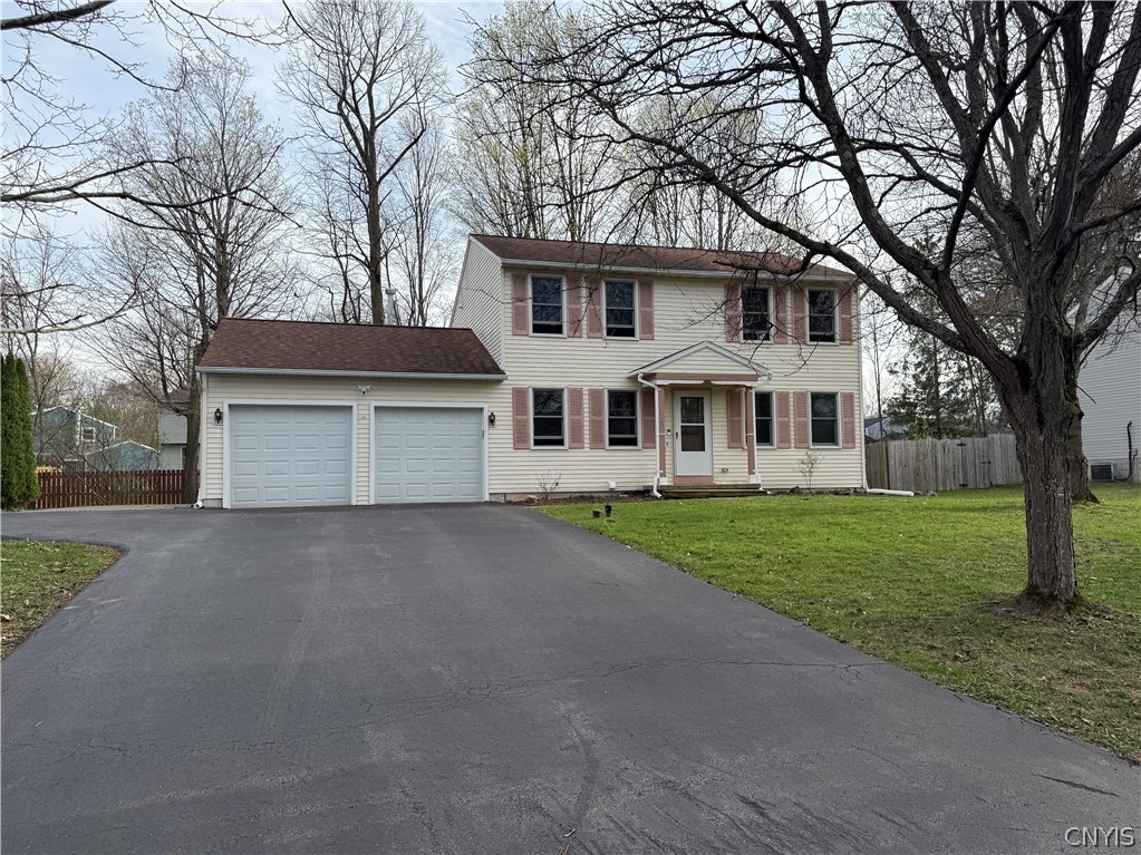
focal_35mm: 24
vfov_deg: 56.8
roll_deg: +0.8
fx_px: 791
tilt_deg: +3.5
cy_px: 428
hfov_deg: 71.6
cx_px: 570
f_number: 1.78
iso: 80
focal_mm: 6.76
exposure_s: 1/2110
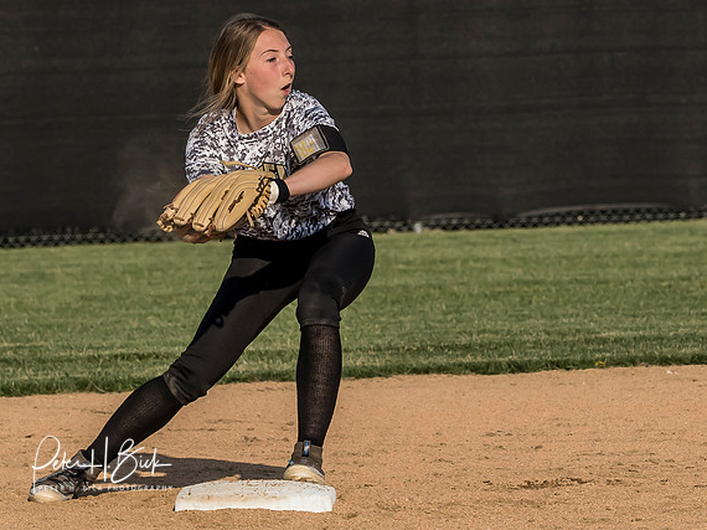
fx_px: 11167
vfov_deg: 2.7
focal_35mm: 547
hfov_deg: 3.6
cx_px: 314
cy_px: 212
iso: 400
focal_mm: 127
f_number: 6.3
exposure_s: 1/2000
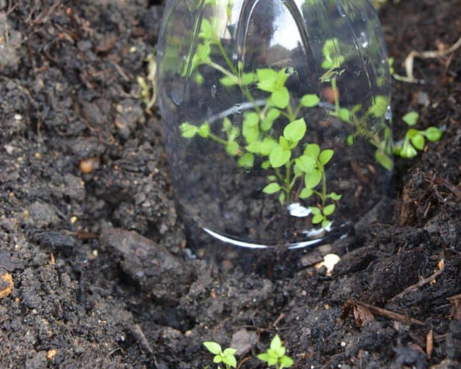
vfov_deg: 10.3
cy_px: 99
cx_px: 230
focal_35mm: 149
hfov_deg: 12.9
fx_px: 2033
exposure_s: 1/250
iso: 2000
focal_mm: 105
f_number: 8
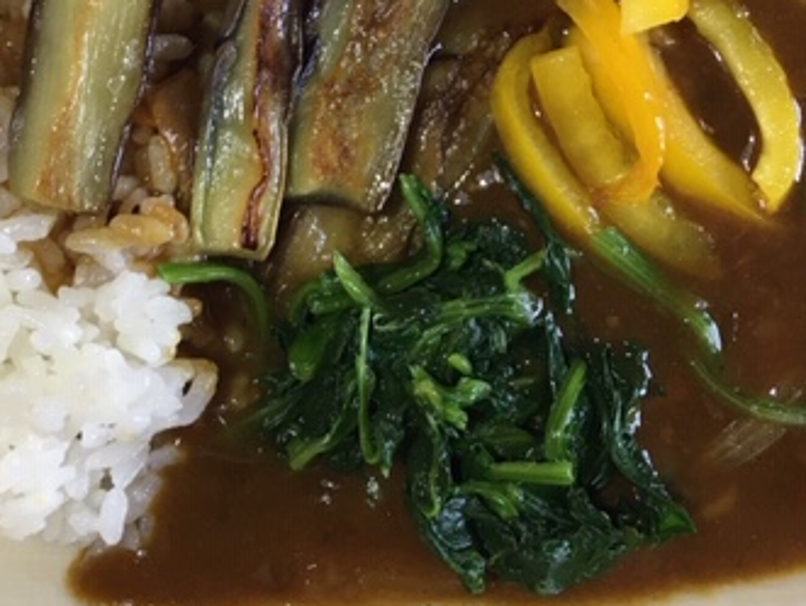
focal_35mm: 56
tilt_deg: -87.5
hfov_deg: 34.3
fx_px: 1305
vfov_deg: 25.6
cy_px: 105
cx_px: 358
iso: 80
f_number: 2.2
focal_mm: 4.15
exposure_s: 1/30
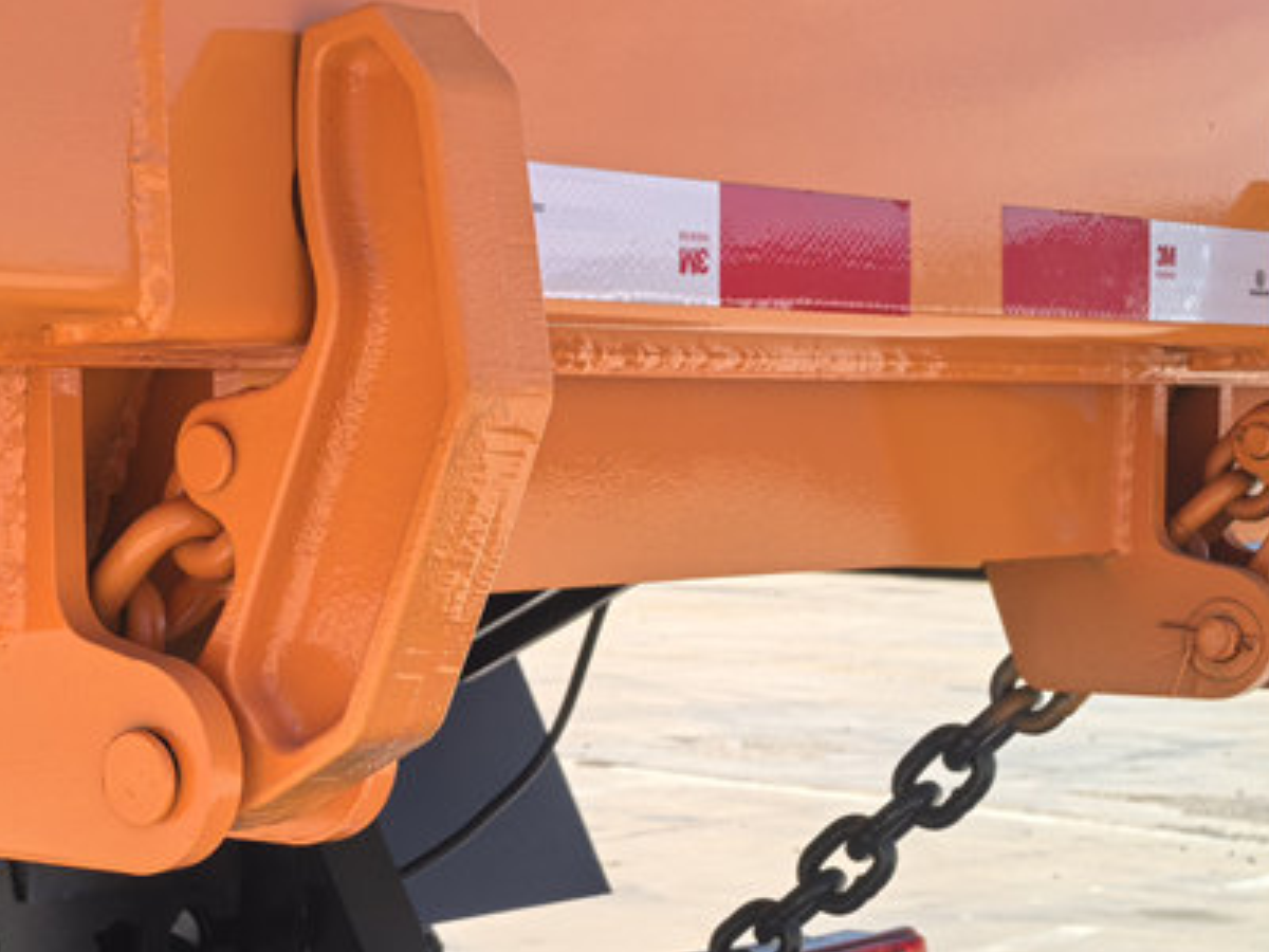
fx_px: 2786
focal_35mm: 76
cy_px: 689
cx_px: 266
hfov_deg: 25.3
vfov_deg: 19.3
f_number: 2
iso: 50
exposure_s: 1/1718
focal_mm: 5.75
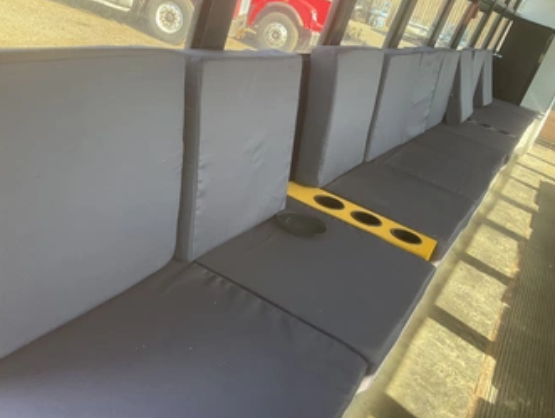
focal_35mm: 35
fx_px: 562
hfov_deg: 52.6
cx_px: 277
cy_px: 230
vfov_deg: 40.7
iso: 64
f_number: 1.8
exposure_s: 1/98
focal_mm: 3
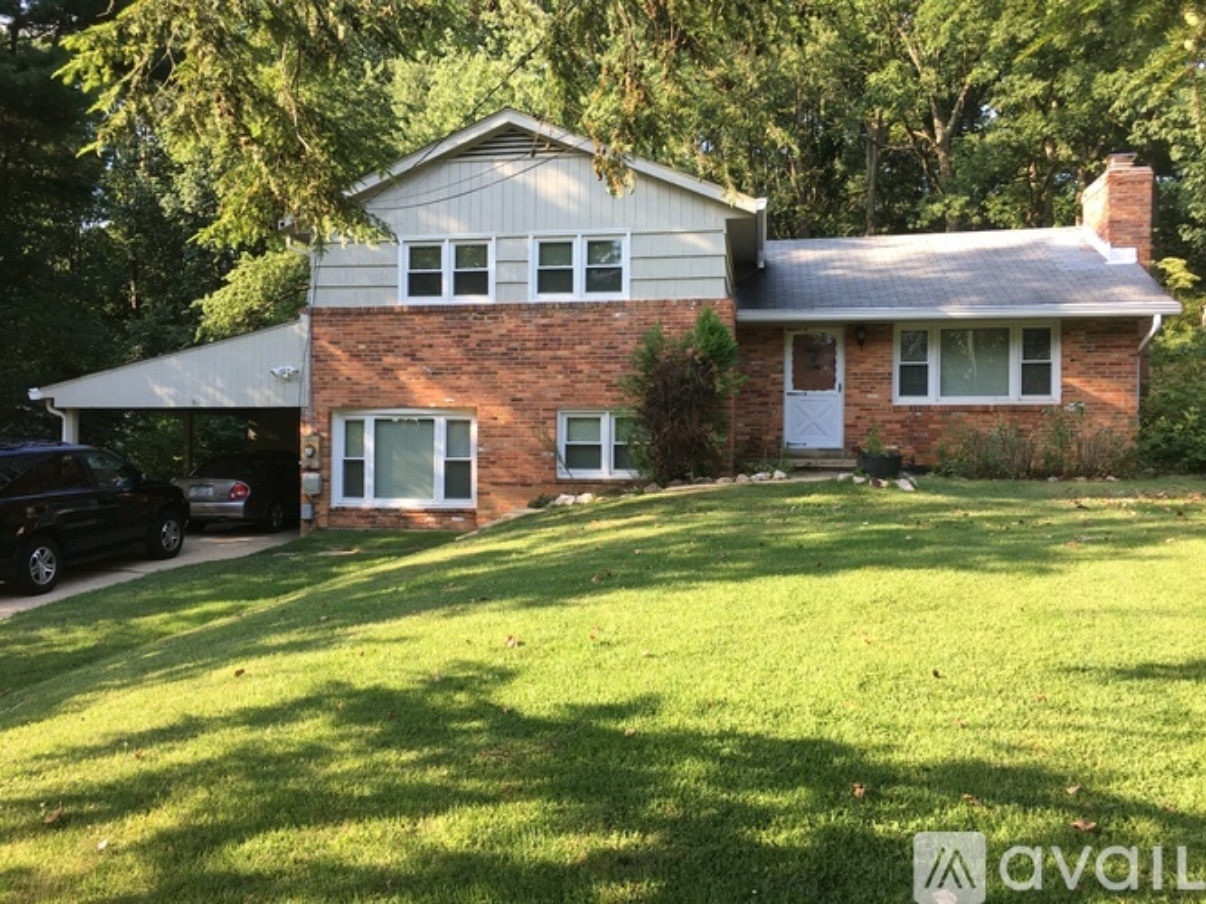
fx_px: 1010
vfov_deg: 48.2
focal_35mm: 29
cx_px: 603
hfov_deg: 61.7
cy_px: 452
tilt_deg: +0.1
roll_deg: -0.1
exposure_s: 1/204
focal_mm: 4.15
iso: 25
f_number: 2.2
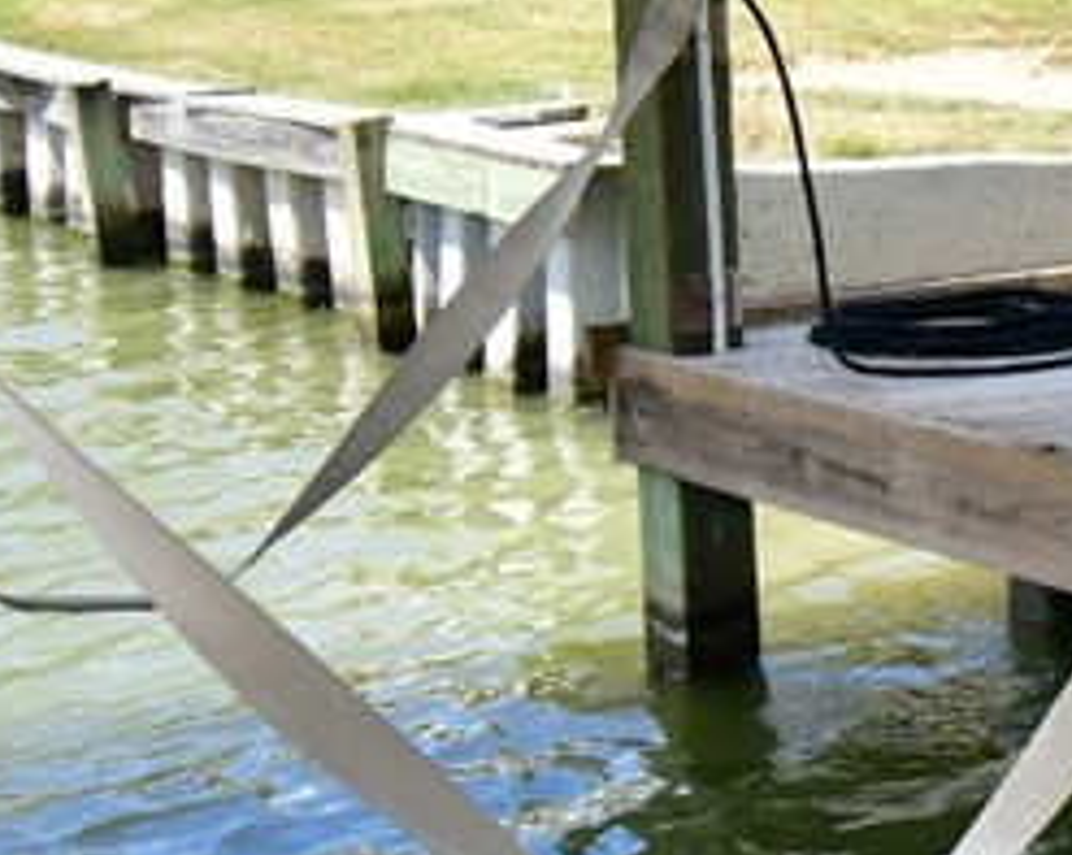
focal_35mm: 124
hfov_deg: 14.5
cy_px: 456
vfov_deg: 12.4
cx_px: 1606
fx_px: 3929
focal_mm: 20
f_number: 5.6
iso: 200
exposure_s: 1/800
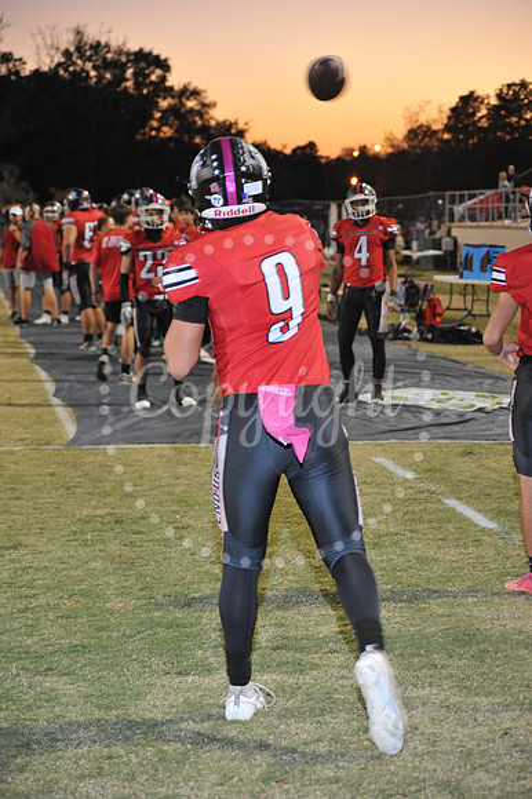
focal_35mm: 98
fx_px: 2175
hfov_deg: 13.9
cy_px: 400
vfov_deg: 20.8
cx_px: 266
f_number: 5.6
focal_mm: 98
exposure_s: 1/60
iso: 2000
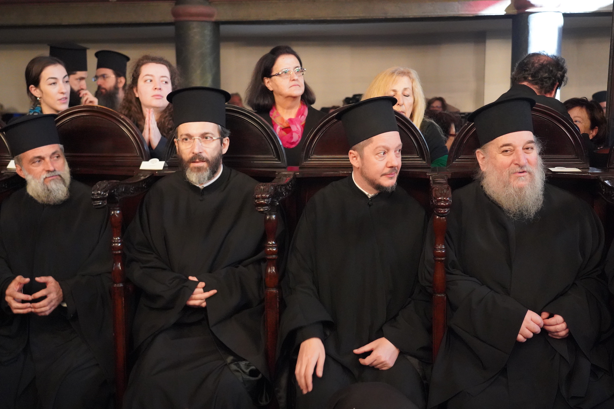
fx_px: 665
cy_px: 204
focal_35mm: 39
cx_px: 307
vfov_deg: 34.2
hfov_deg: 49.6
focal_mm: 39
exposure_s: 1/125
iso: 12800
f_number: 4
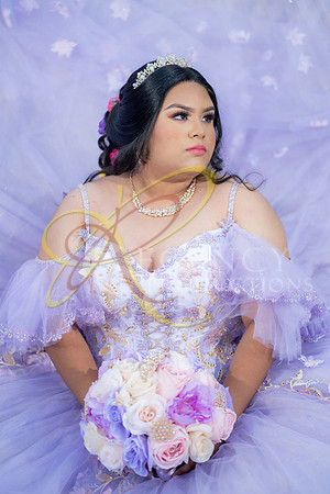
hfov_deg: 16.1
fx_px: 1169
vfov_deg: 23.9
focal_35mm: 85
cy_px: 247
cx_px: 165
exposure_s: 1/1250
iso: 125
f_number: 1.8
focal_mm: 85
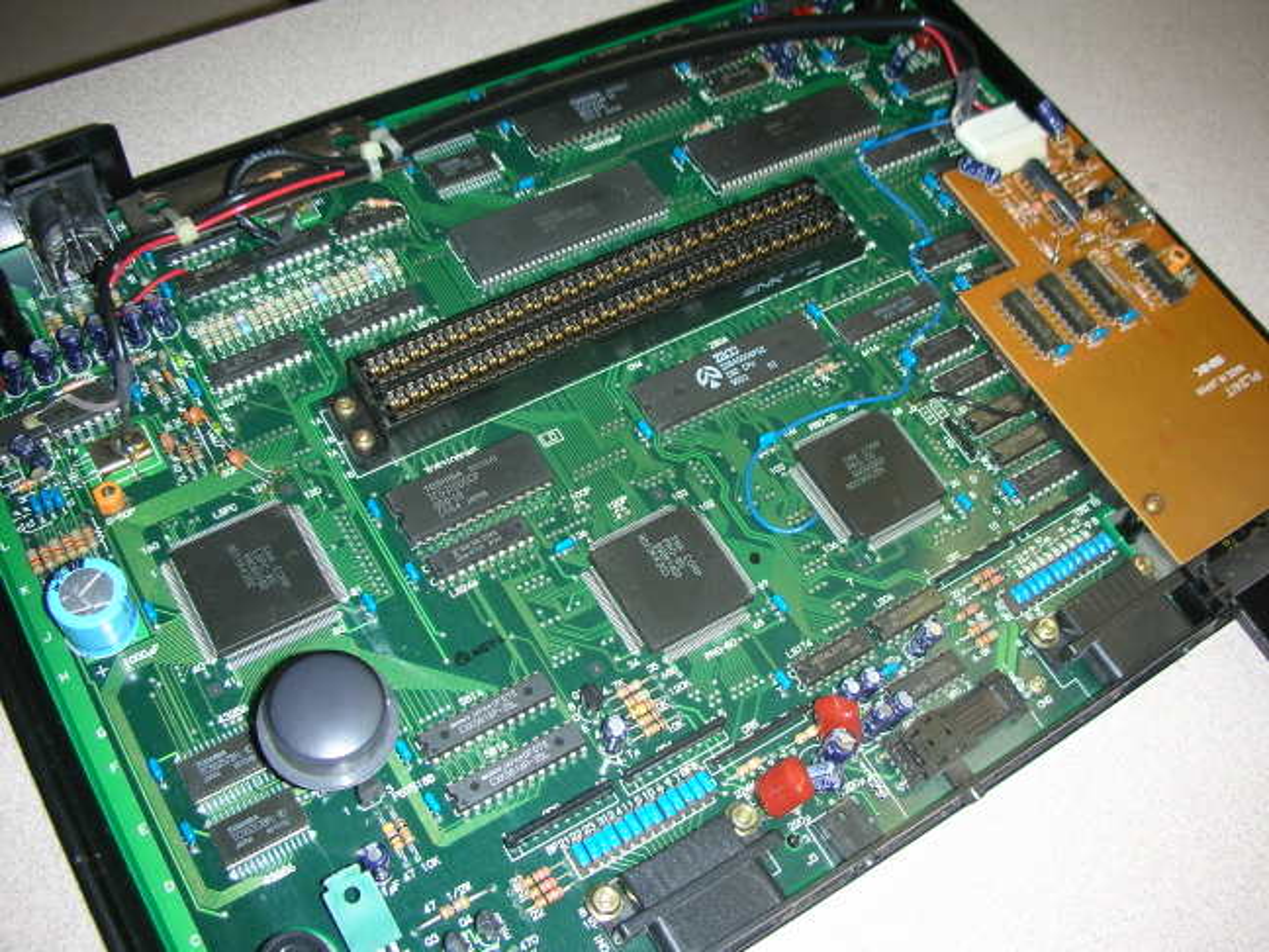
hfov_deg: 52.6
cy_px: 476
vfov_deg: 40.7
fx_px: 1283
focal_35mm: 35
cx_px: 634
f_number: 3
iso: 50
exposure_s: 1/60.1
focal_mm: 5.8
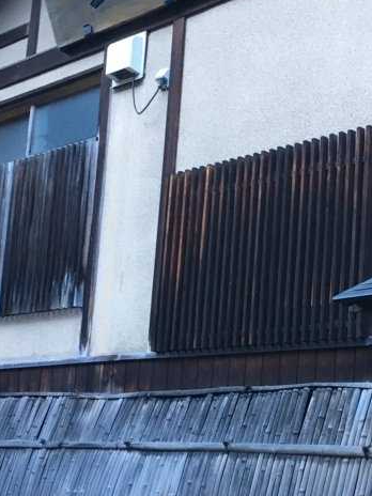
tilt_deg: +8.3
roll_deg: -0.5
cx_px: 356
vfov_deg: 30.1
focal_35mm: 64
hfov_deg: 22.2
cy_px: 316
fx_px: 917
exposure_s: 1/30
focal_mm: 4.15
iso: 32
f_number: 2.2
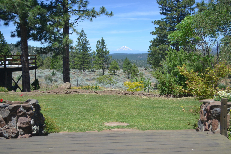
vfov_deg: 31.9
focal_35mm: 42
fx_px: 269
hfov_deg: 46.4
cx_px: 116
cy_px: 77
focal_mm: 28
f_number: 4.5
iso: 100
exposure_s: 1/500
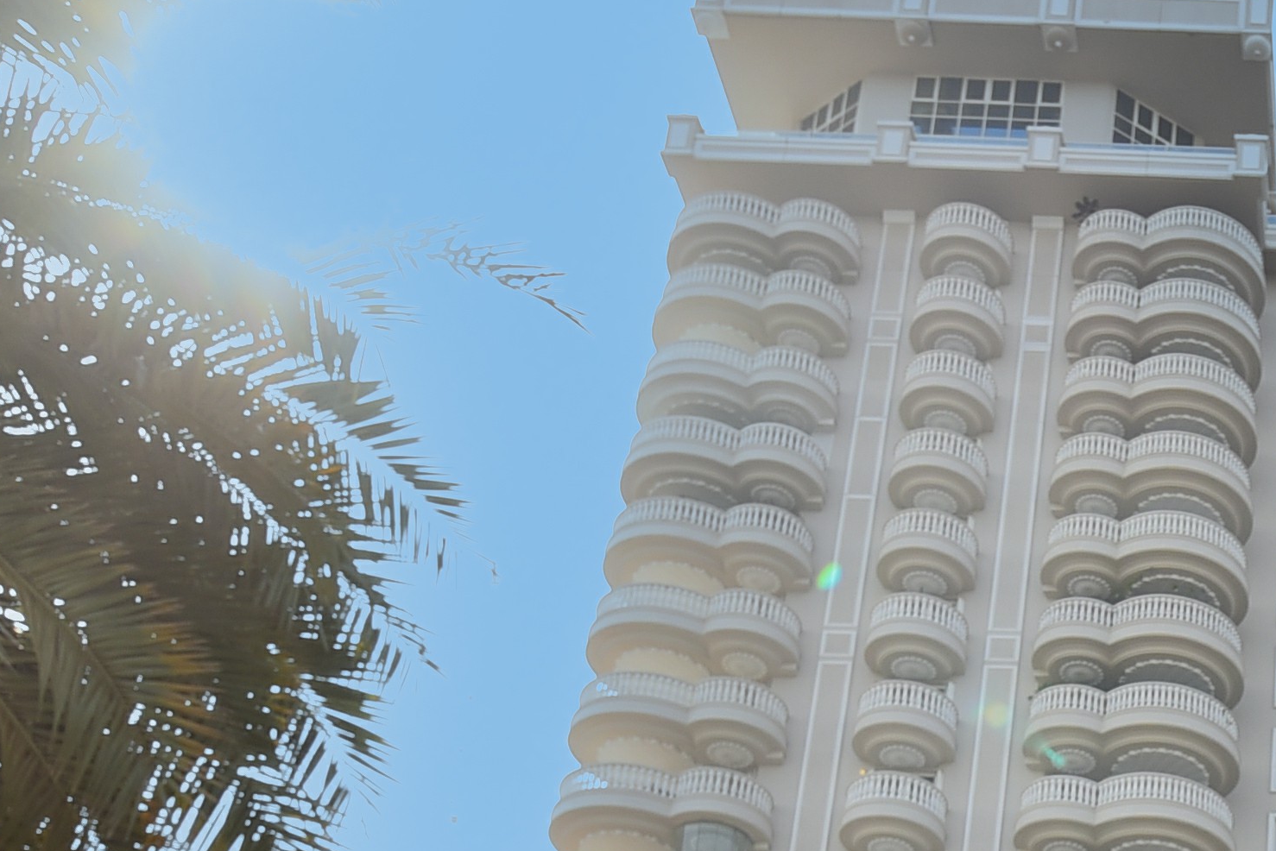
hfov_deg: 30.1
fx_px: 2021
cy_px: 1144
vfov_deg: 21.3
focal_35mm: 57
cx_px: 1521
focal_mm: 14
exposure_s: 1/800
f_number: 4
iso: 160
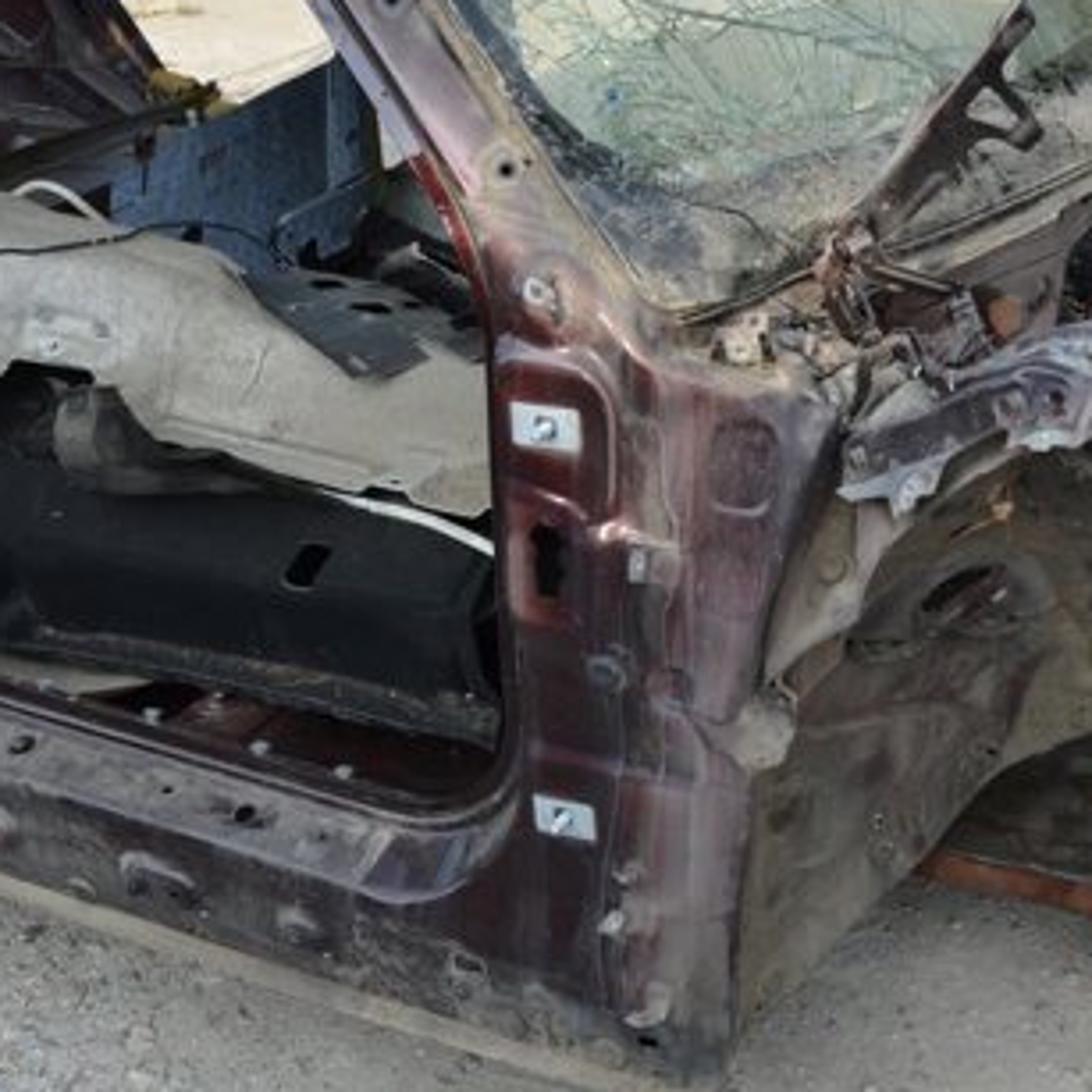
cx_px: 950
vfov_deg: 32.2
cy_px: 486
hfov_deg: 31.0
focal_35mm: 53
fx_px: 1892
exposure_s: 1/160
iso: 100
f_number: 6.3
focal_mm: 20
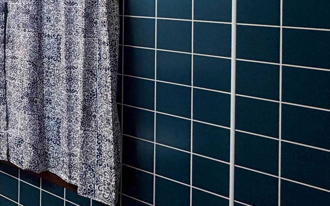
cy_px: -21
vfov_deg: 27.9
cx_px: -58
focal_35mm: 42
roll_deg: -2.8
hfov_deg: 37.0
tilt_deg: +0.7
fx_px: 378
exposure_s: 1/120
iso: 250
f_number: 2.2
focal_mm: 2.22
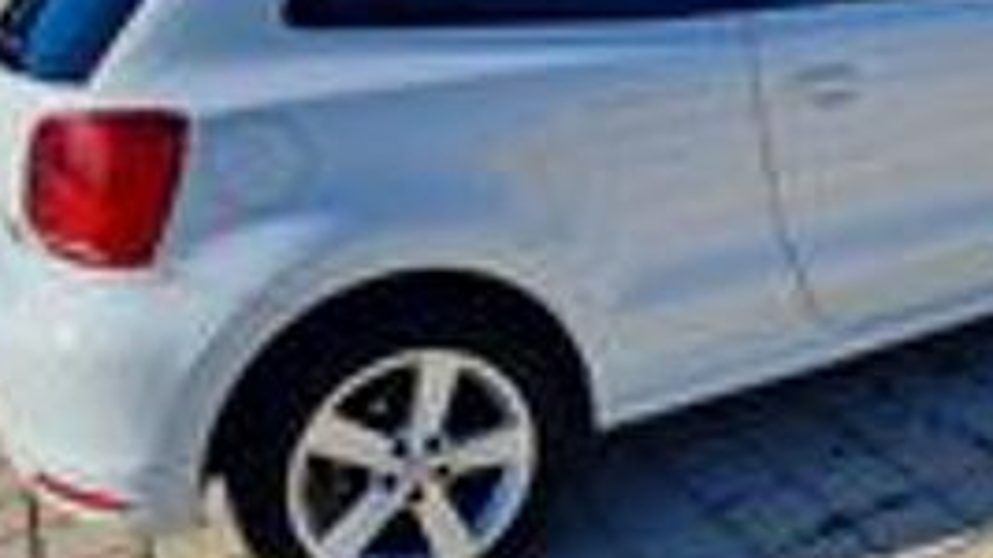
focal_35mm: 51
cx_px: 725
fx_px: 1342
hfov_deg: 39.7
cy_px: 126
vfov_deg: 23.2
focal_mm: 5.4
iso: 50
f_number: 1.8
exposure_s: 1/2288
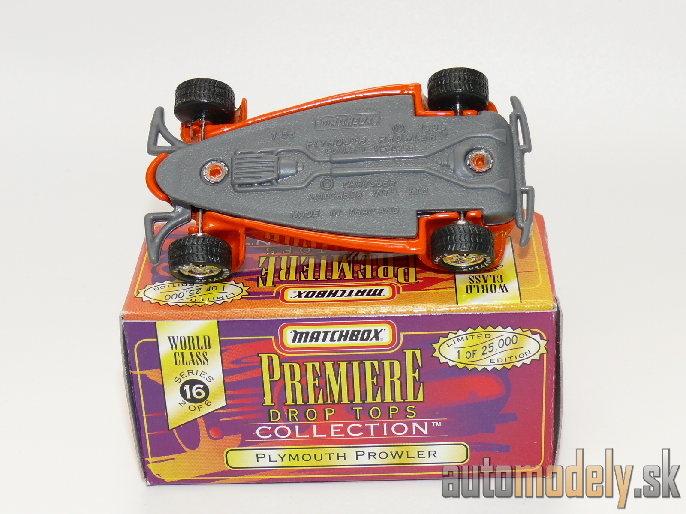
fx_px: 1506
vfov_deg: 19.4
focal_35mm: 76
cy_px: 257
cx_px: 343
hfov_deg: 25.7
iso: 100
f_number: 4
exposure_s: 1/30
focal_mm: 11.6
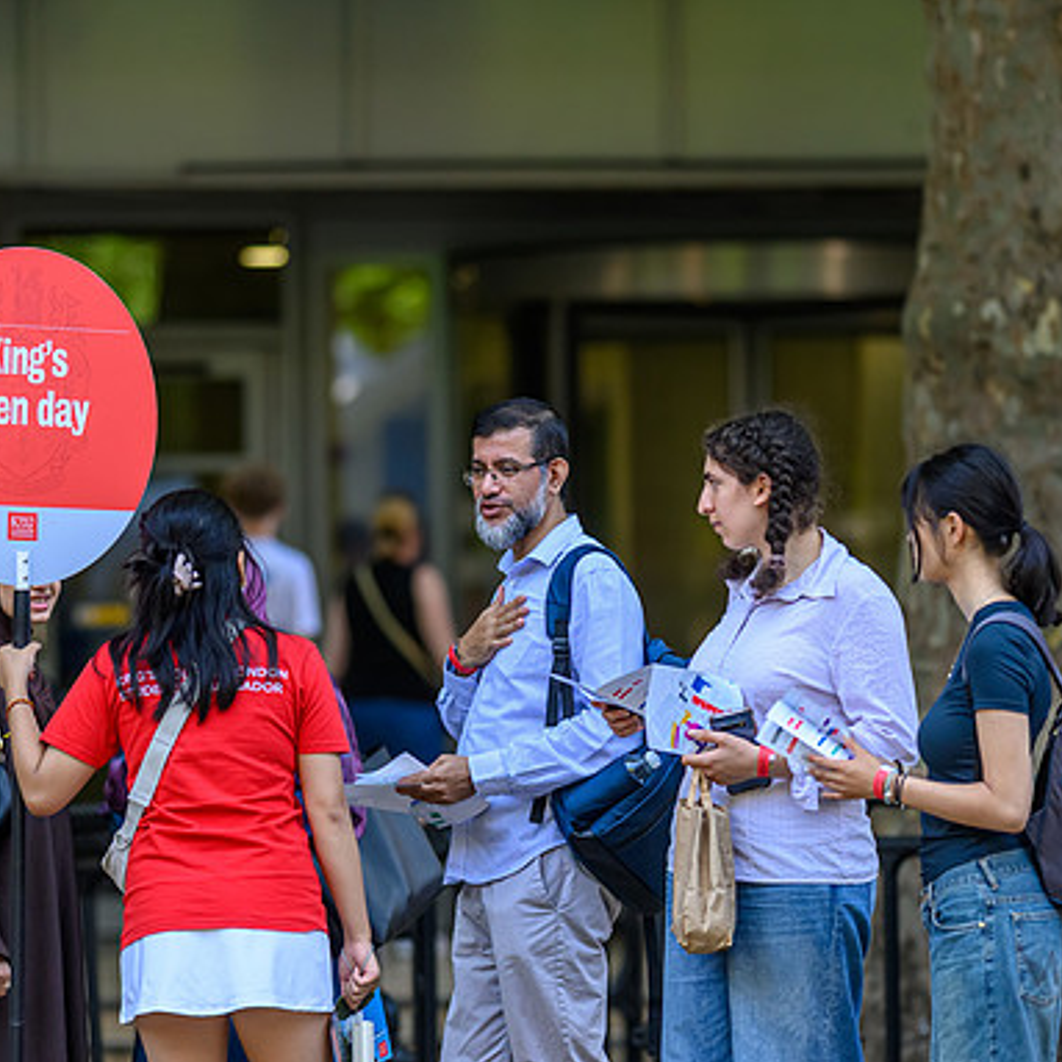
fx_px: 9094
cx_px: 452
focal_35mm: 262
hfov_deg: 6.7
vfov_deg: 6.7
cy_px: 532
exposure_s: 1/2000
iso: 640
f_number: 1.8
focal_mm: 135
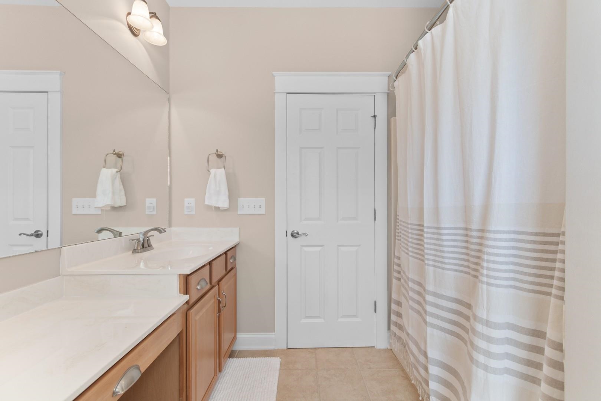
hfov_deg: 100.4
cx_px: 300
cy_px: 200
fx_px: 250
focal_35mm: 15
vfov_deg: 77.3
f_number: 4.5
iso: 100
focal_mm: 10
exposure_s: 1/13
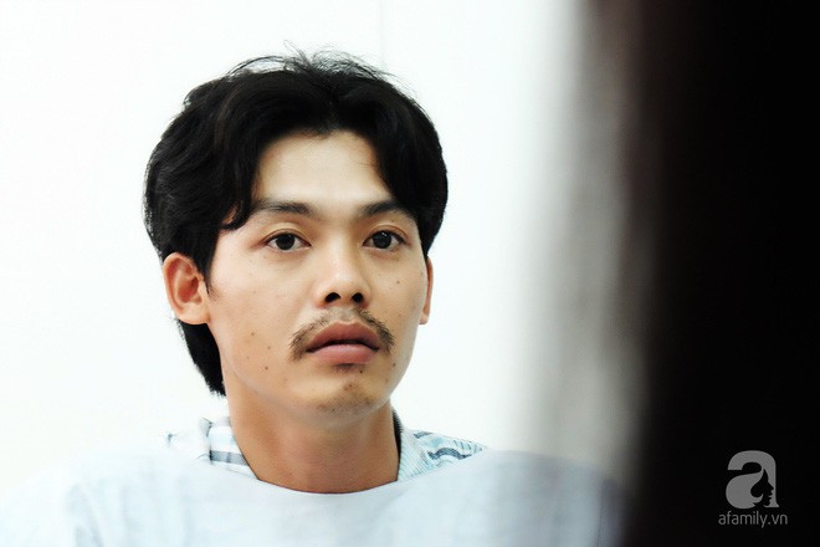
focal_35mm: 132
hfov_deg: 15.5
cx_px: 410
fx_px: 3006
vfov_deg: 10.4
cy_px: 274
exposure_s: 1/26
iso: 6400
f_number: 11
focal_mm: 88.2
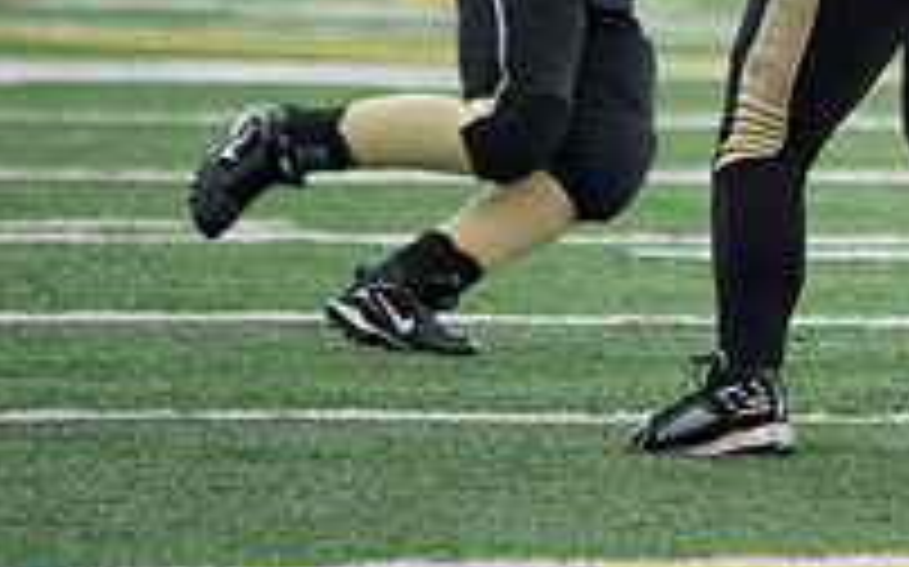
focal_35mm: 1466
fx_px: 36297
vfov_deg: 0.9
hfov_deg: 1.4
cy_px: -112
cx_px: 1116
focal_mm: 500
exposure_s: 1/1000
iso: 2200
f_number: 6.3
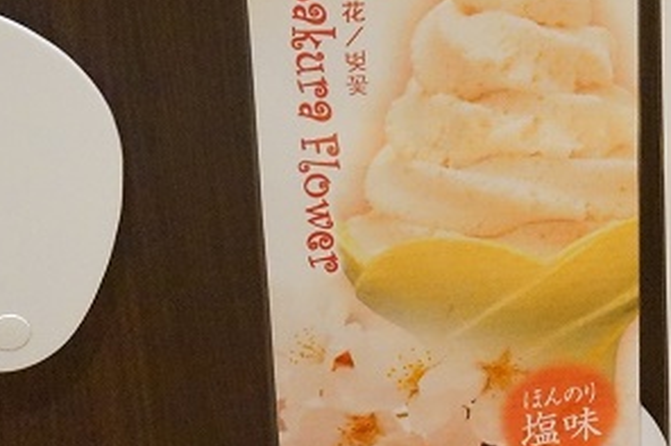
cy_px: -20
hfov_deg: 22.9
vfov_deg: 16.9
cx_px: 881
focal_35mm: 78
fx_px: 1460
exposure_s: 1/80
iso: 6400
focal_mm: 19
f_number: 4.5
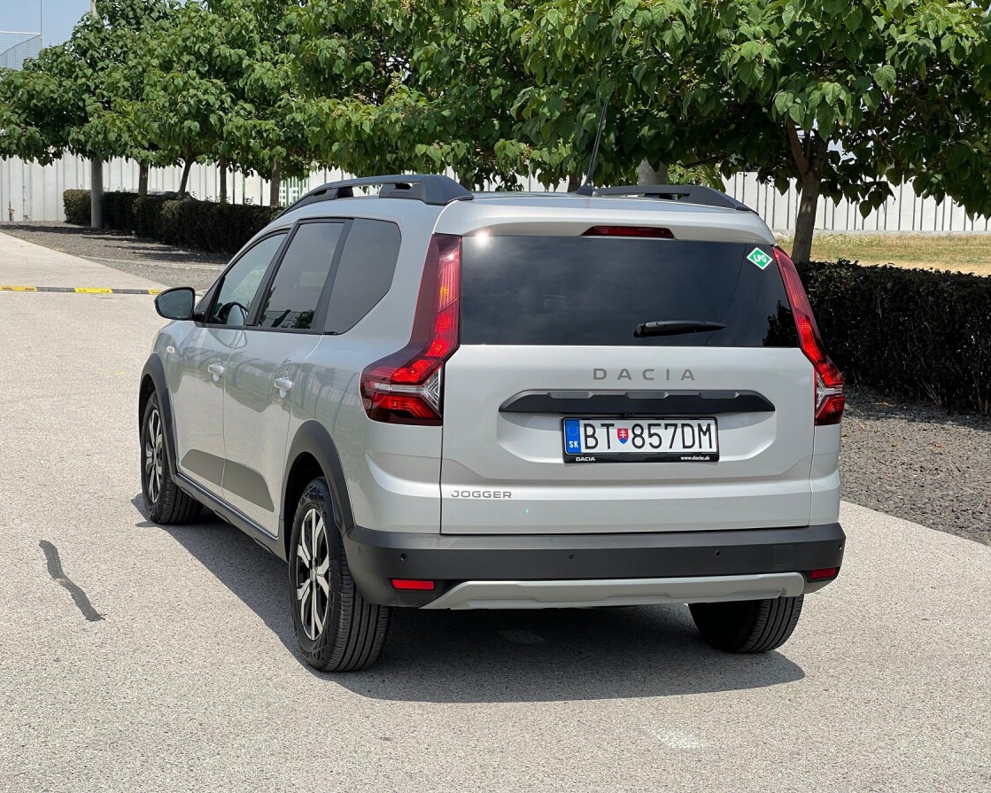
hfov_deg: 28.3
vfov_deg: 22.8
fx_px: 1965
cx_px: 500
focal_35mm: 67
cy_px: 395
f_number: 2.2
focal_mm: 7.5
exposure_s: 1/1376
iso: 20
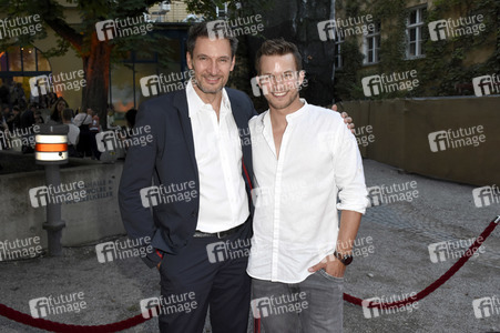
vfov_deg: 43.5
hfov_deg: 62.0
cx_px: 250
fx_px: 416
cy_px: 166
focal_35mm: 30
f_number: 6.3
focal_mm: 20
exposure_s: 1/60
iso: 800
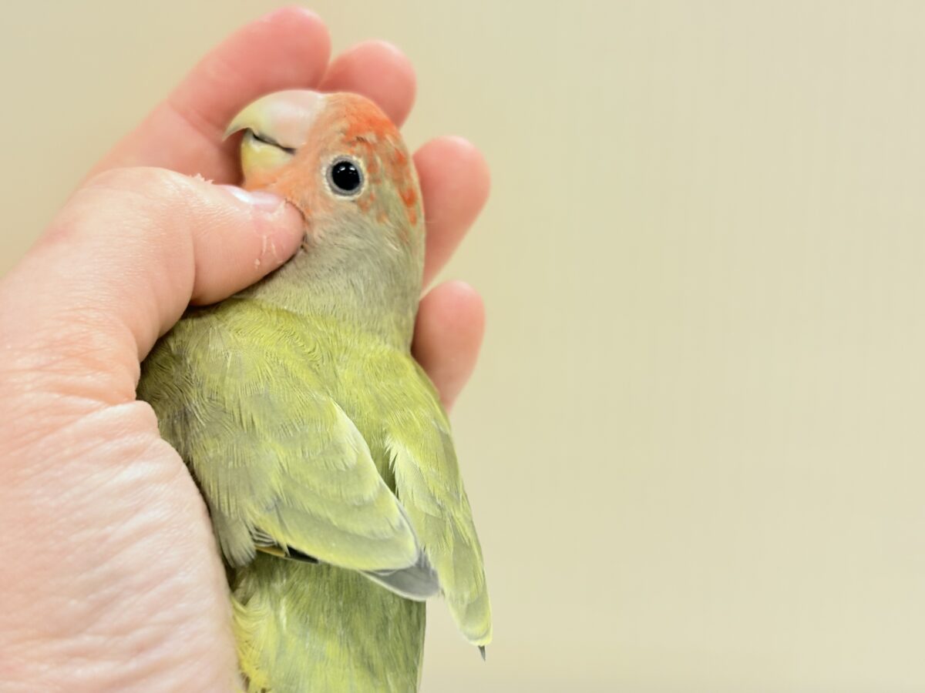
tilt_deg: -6.6
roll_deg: -0.4
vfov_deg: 28.0
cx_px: 462
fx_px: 1390
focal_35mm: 52
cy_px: 346
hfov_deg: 36.8
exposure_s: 1/81
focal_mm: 5.96
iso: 50
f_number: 1.6
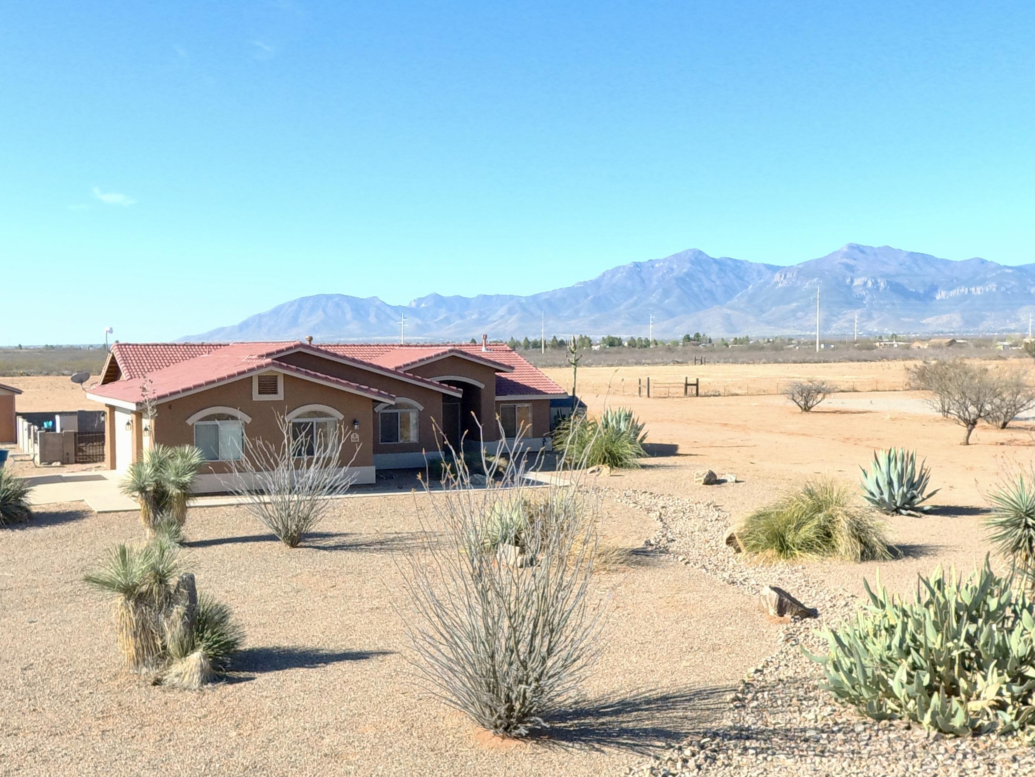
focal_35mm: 17
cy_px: 388
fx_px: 508
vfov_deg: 74.7
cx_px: 518
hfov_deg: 91.0
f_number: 2.8
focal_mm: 3.15
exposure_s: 1/800
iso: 200
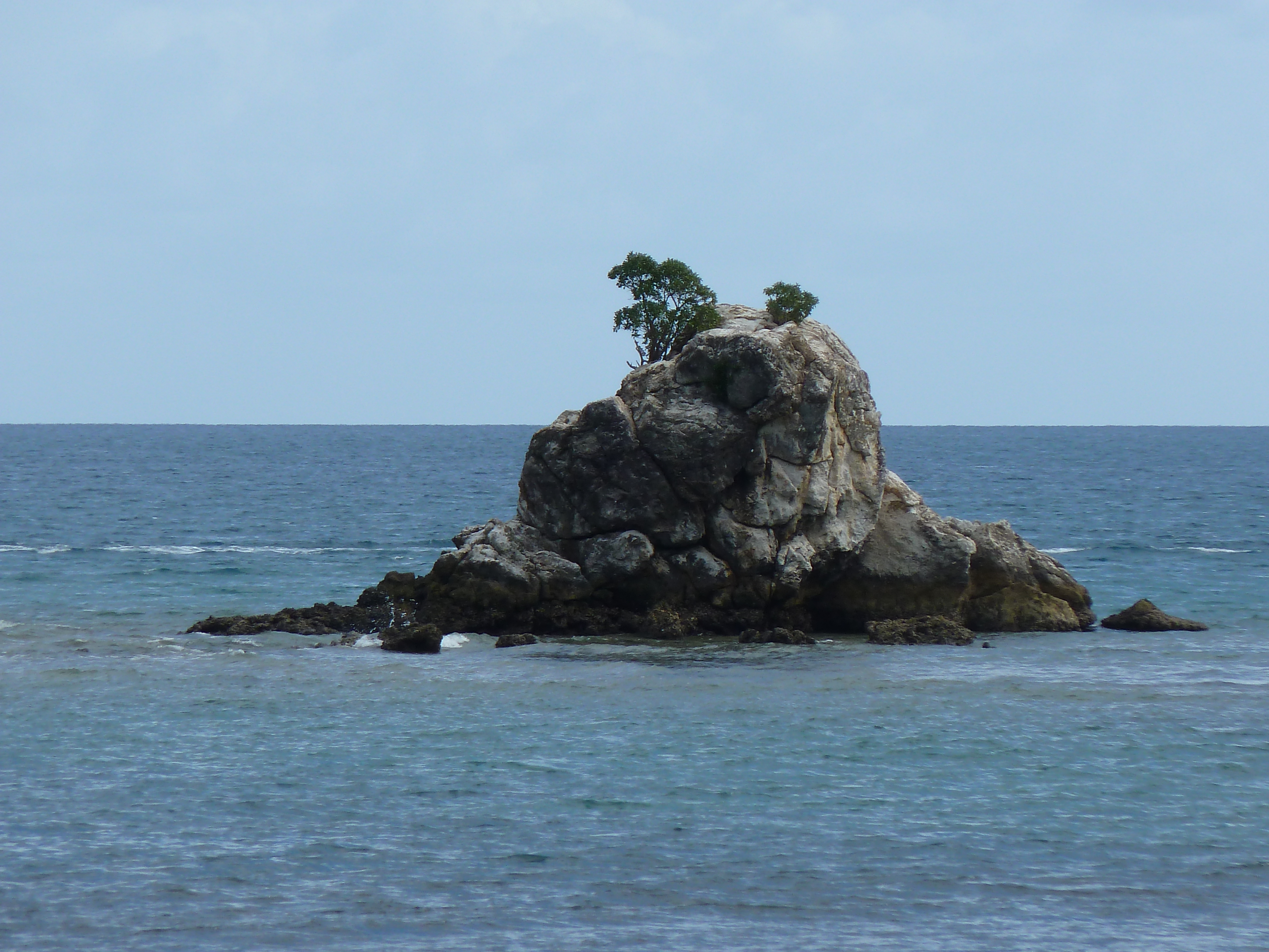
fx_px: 14627
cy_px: 476
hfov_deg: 5.0
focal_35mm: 399
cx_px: 634
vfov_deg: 3.7
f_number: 5.6
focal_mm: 49.2
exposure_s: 1/500
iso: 80
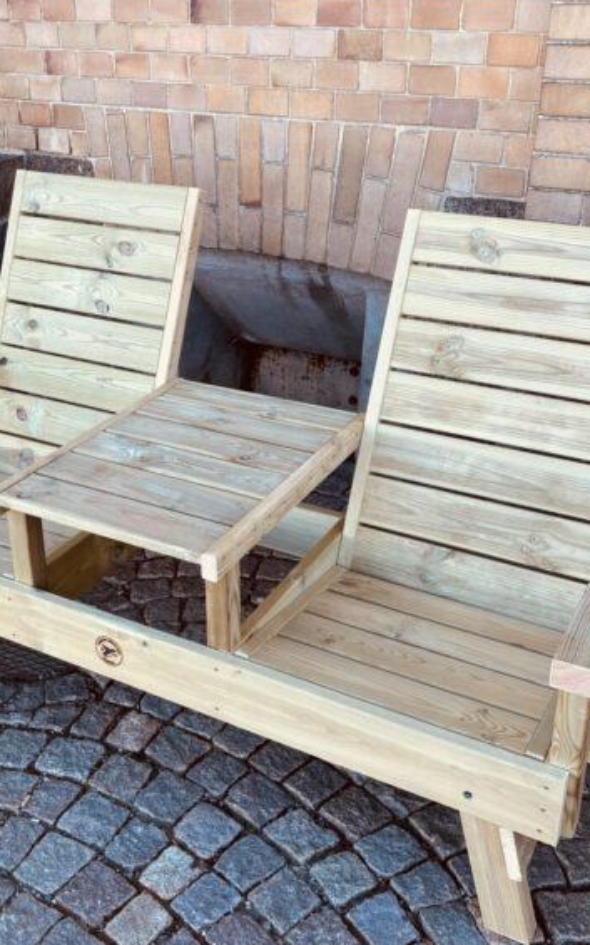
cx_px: 232
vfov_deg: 50.4
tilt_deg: -24.5
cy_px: 442
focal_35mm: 39
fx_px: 1004
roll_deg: +0.6
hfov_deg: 32.6
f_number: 1.6
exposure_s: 1/267
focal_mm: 5.96
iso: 50
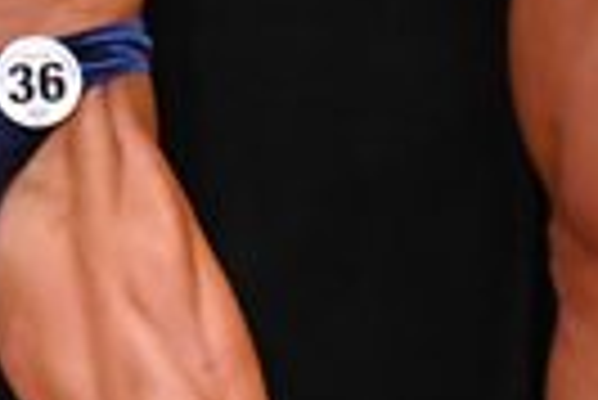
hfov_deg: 1.2
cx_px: 1392
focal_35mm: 1657
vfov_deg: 0.8
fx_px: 27554
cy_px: 81
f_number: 5.6
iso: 4000
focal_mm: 190
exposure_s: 1/400
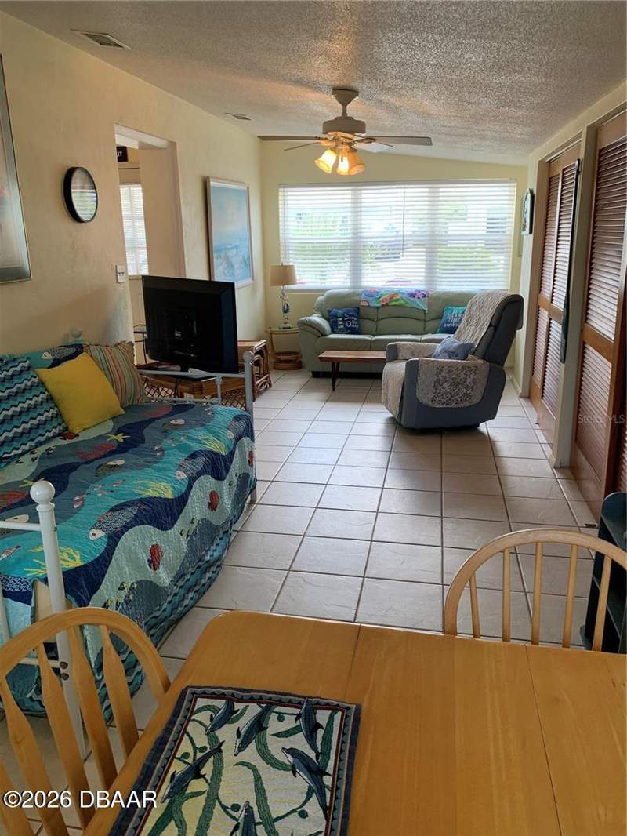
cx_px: 314
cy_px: 418
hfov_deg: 53.1
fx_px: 628
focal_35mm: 26
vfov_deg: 67.3
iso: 50
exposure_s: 1/60
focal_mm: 4.25
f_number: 1.8
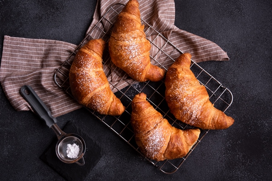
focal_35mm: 58
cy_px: 90
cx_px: 136
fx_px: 438
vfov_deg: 23.4
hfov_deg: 34.5
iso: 160
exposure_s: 1/40
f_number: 6.3
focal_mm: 58
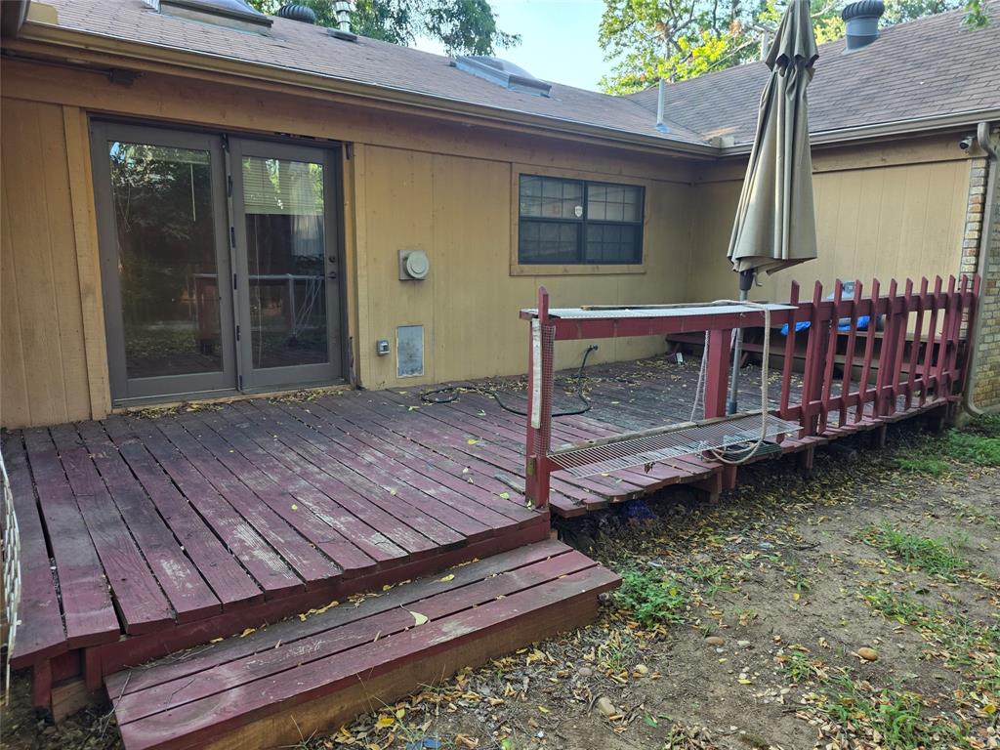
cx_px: 500
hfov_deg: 73.9
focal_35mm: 23
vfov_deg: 58.9
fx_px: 664
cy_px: 375
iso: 64
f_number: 1.7
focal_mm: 6.3
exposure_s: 1/180
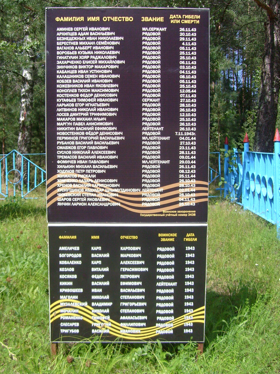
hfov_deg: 35.9
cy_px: 171
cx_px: 126
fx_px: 431
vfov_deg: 46.7
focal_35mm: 40
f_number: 7.1
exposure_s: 1/250
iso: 80
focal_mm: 5.8
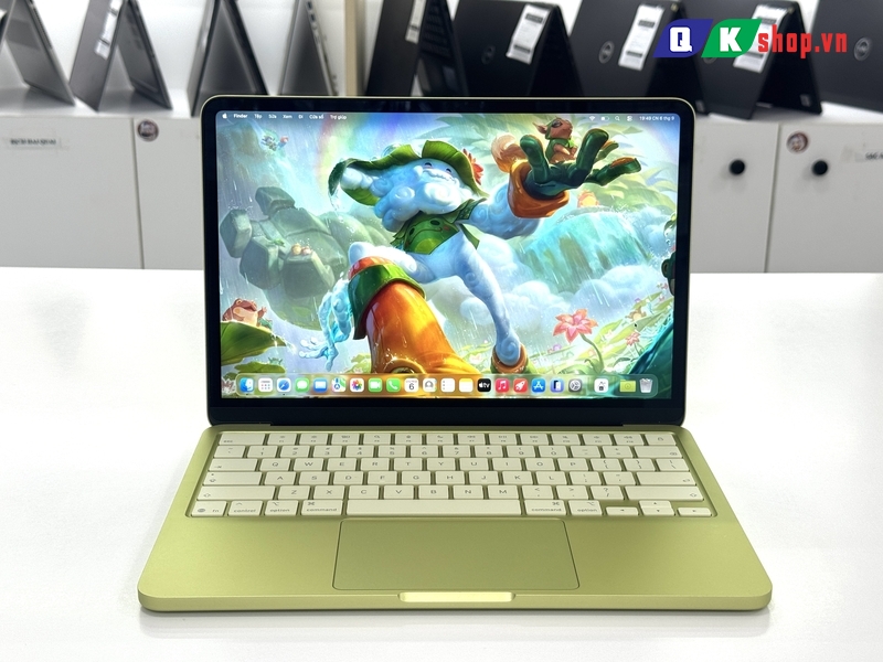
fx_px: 1224
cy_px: 331
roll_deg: +0.1
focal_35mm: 48
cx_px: 442
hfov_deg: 39.7
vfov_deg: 30.3
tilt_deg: -18.5
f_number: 1.78
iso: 50
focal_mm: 6.76
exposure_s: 1/121
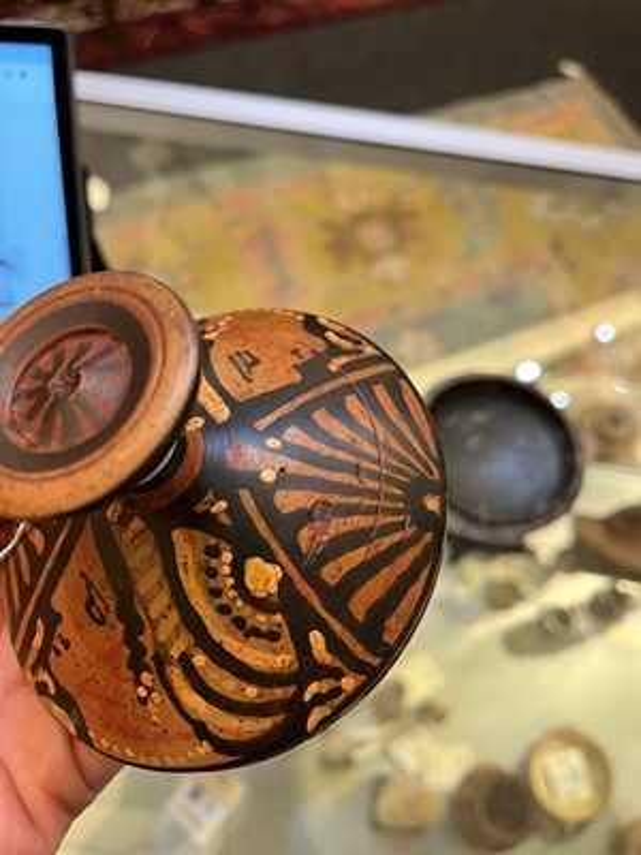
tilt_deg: -62.1
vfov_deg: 67.3
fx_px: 642
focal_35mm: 26
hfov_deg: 53.1
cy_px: 428
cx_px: 320
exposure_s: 1/50
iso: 80
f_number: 1.6
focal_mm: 5.1
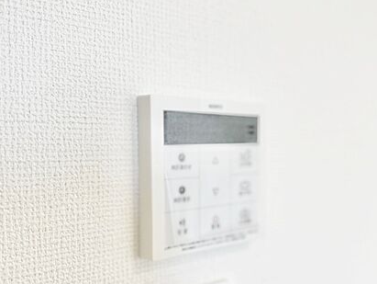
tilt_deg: -3.4
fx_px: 382
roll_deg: +0.1
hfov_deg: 52.6
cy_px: 175
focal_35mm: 35
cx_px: 194
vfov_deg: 40.5
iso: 100
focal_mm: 6.76
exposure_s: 1/100
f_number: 1.78
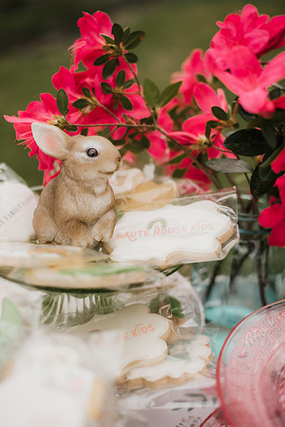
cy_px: 214
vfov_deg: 39.6
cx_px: 142
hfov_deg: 27.0
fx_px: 594
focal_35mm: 50
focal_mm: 50
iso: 100
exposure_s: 1/1600
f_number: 2.2
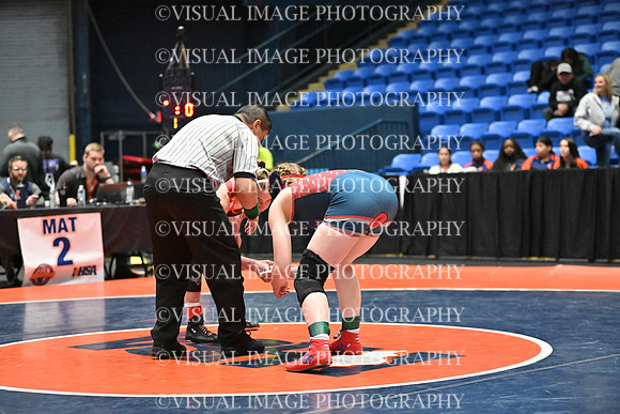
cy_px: 207
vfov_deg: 16.7
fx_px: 1412
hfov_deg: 24.8
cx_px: 310
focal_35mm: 82
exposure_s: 1/1250
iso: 6400
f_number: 2.8
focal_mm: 82
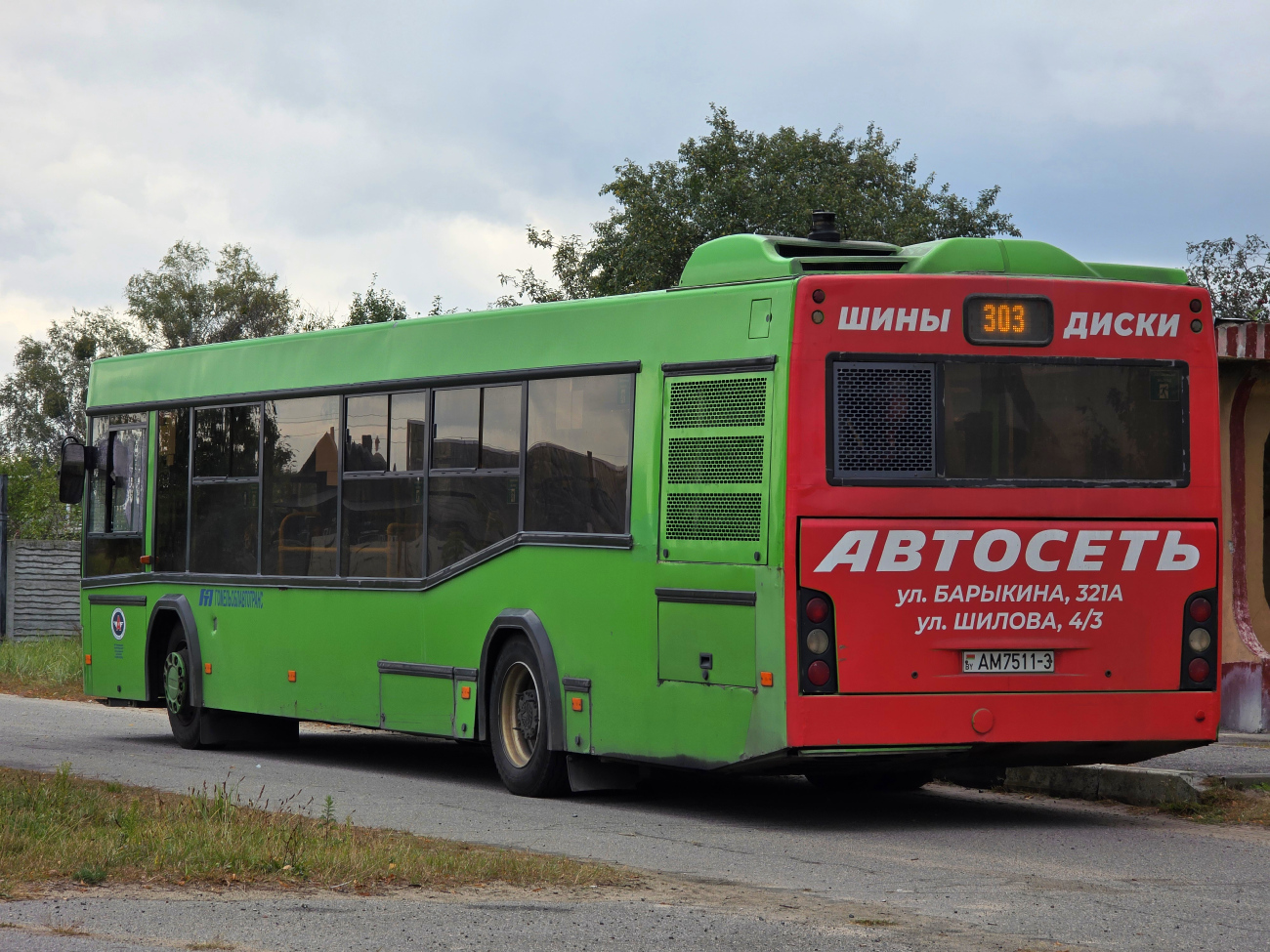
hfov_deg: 17.1
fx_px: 4219
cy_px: 476
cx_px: 635
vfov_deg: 12.9
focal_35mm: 115
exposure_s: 1/120
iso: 50
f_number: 3.4
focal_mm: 18.6
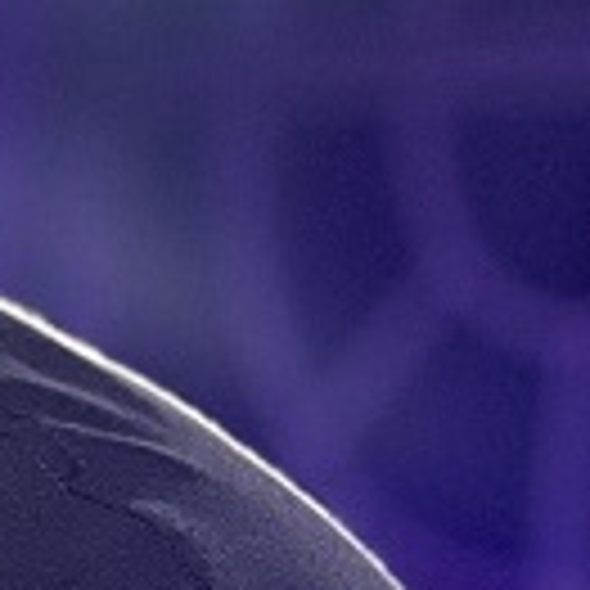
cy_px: 1110
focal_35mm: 469
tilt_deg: -4.4
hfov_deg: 3.6
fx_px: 9044
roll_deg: -1.4
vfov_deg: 3.7
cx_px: -1106
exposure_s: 1/120
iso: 200
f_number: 2.2
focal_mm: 7.5
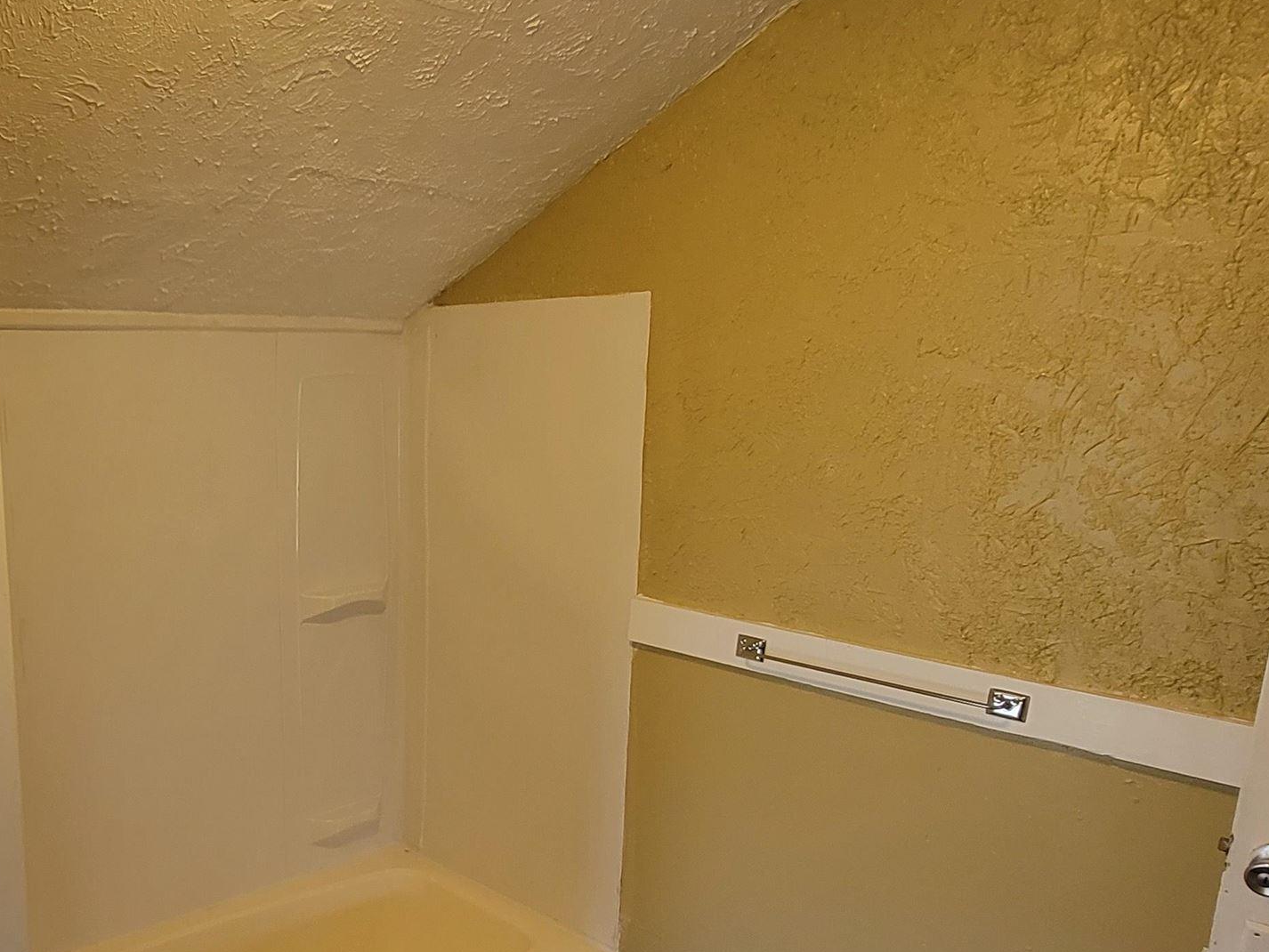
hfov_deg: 58.6
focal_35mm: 28
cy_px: 620
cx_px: 256
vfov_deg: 49.1
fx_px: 1027
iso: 125
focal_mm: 2.2
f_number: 2.2
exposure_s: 1/60
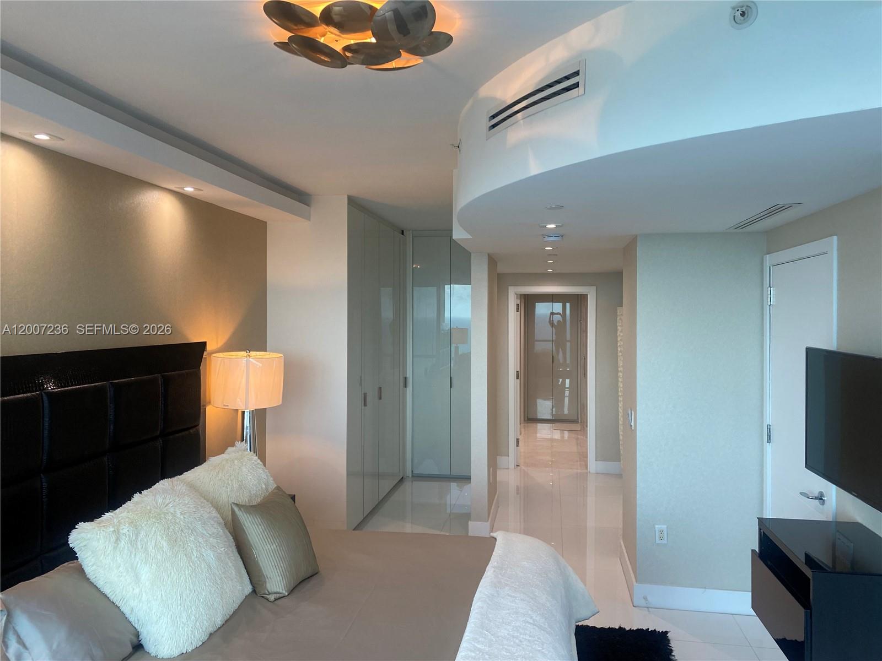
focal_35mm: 26
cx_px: 441
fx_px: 662
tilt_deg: -2.2
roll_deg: +0.0
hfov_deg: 67.3
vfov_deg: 53.1
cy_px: 330
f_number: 1.8
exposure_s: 1/120
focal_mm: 4.25
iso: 100
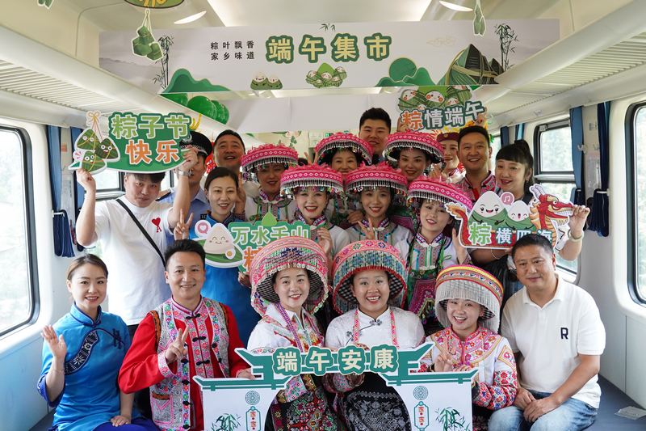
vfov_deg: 35.9
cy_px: 216
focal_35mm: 37
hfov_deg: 51.9
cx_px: 323
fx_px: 664
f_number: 5.6
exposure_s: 1/250
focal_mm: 25
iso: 2000
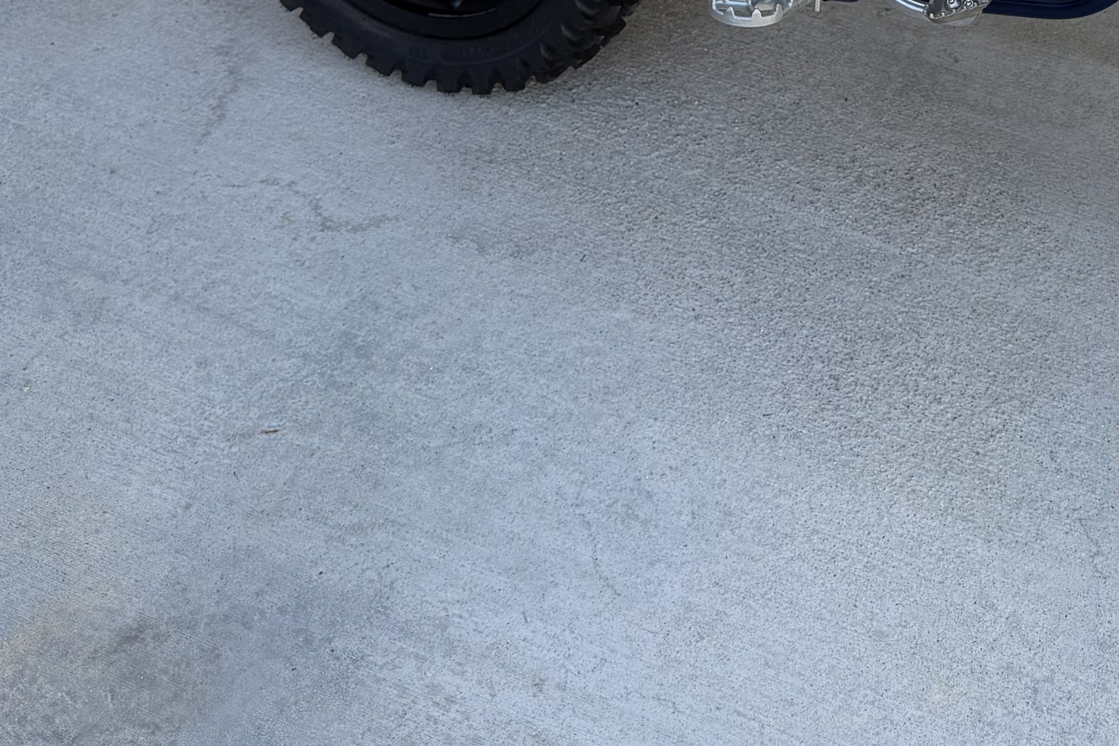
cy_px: -198
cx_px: 1132
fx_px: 1958
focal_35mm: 63
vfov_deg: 20.0
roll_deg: -1.2
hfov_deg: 29.7
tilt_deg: -34.4
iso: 80
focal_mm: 6.76
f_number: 1.78
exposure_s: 1/433
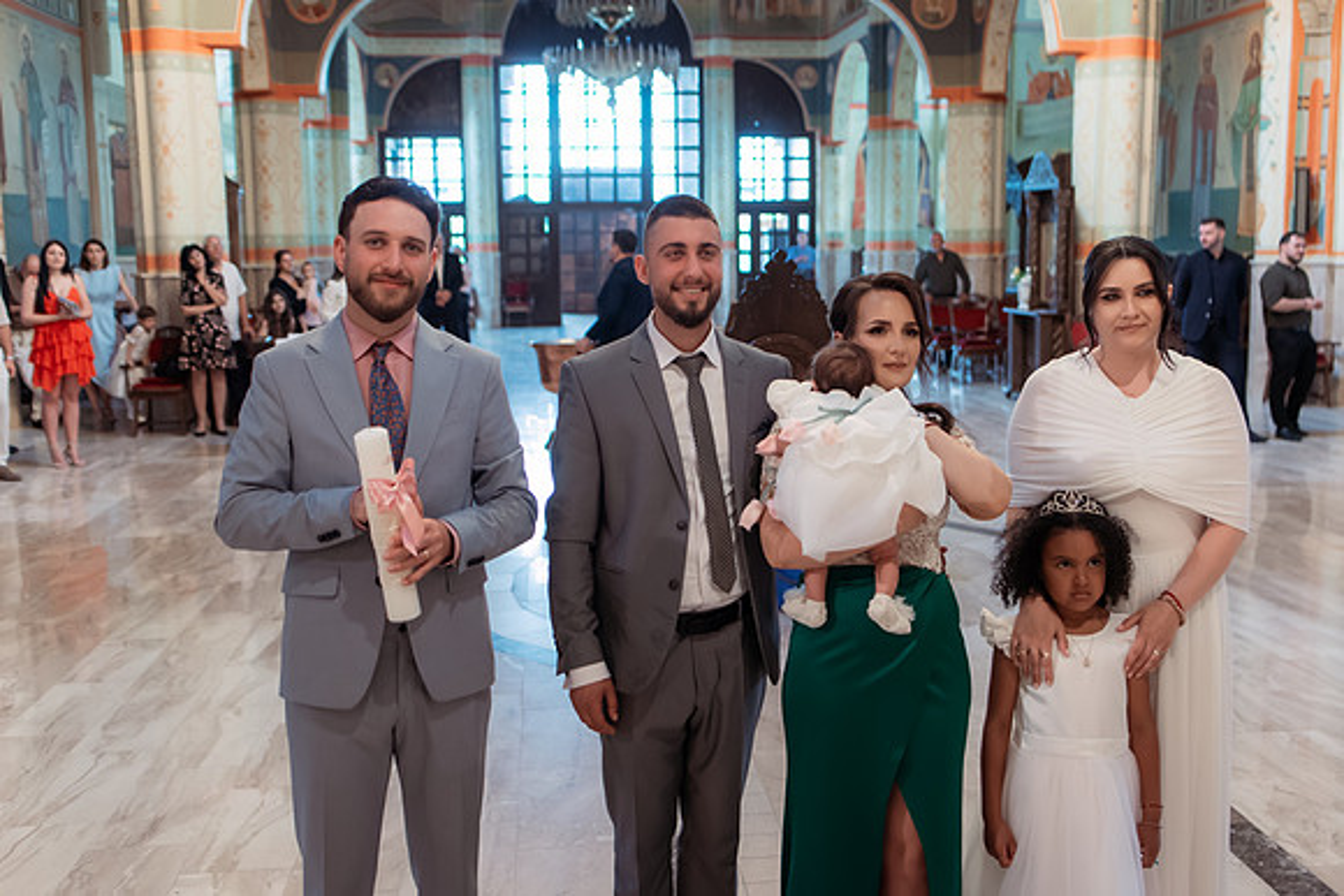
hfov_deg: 51.5
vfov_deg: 35.7
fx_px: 1393
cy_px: 419
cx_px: 716
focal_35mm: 37
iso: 1600
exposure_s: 1/250
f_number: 2.8
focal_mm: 35
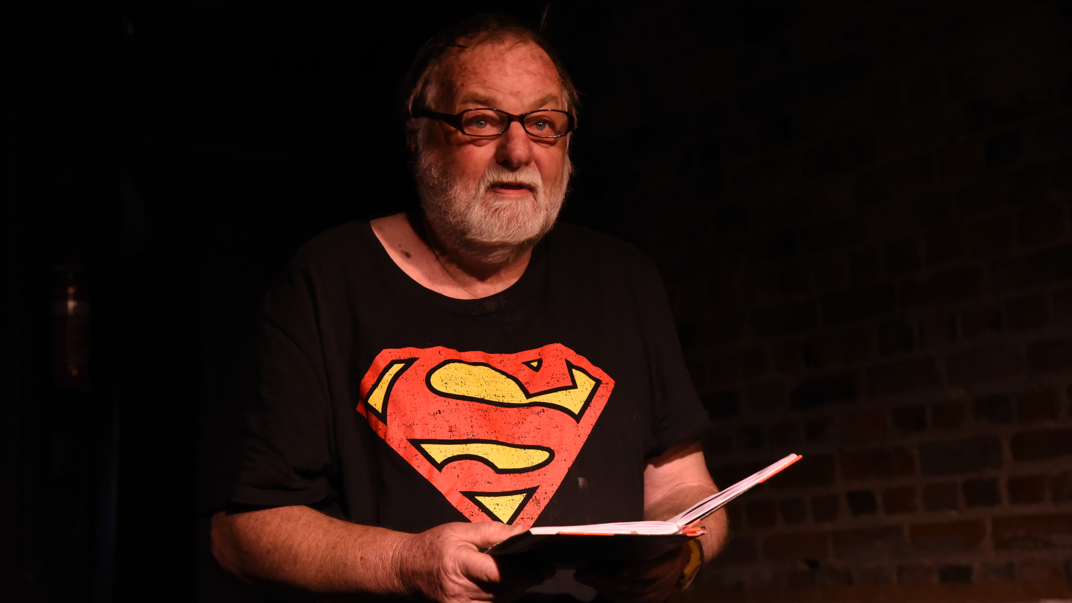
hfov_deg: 28.6
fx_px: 2103
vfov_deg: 16.3
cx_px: 540
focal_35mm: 74
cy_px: 318
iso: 6400
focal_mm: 70
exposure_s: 1/160
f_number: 6.3
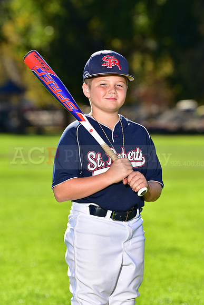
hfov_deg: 6.9
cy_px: 152
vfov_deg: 10.3
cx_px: 102
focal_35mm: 200
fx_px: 1699
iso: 80
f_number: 5.6
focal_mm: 200
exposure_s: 1/250
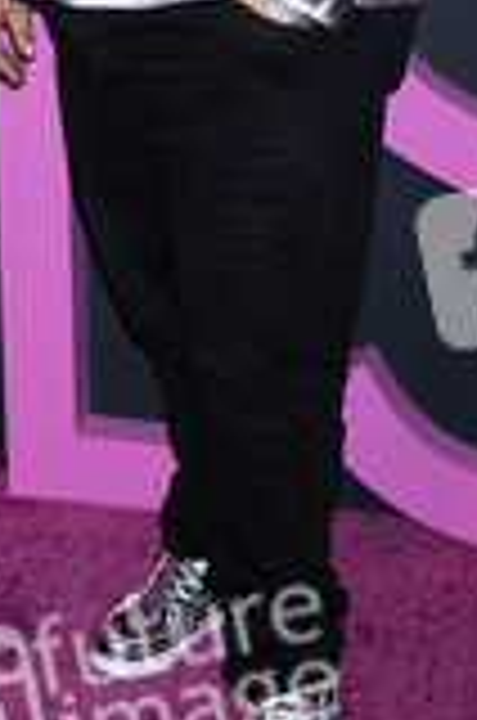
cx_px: 238
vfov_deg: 20.9
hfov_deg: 14.3
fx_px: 1896
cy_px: 18
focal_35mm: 95
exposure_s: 1/200
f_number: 5.6
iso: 400
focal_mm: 38
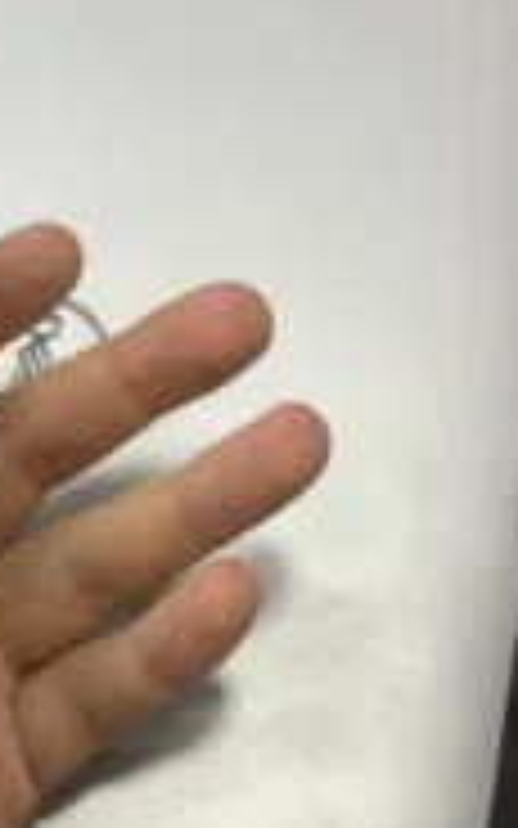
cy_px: 387
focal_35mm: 60
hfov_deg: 20.7
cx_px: -41
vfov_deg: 34.0
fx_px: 1355
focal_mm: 4.25
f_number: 1.8
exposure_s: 1/100
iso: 32
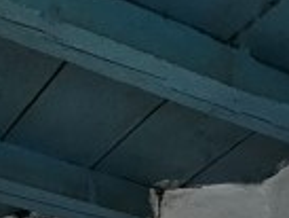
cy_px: 800
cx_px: 127
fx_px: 811
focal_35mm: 97
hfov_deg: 20.2
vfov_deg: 8.9
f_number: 2.2
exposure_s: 1/50
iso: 125
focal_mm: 2.2
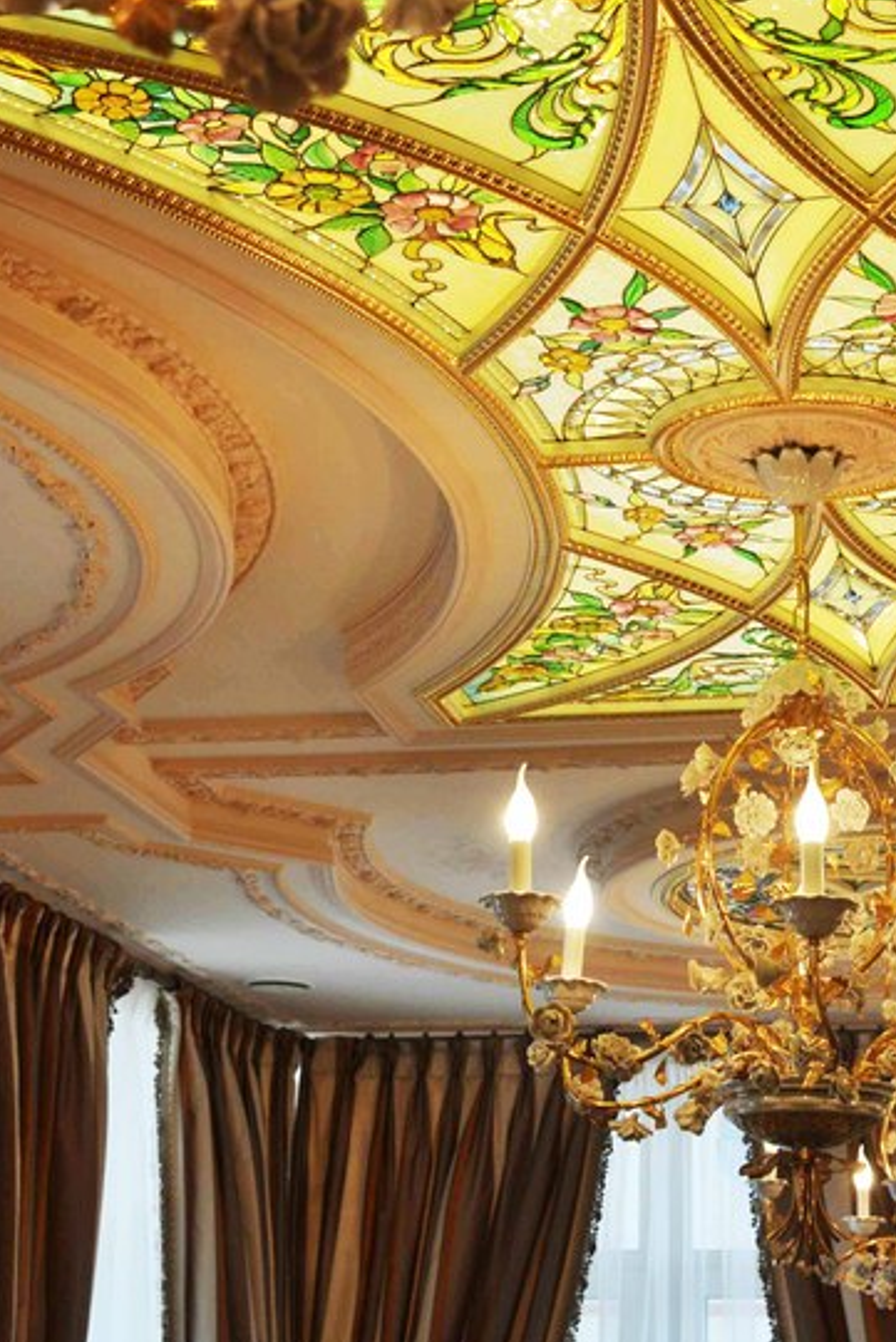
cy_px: 455
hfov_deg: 19.4
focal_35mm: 70
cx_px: 603
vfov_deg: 28.7
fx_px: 2611
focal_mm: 28
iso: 250
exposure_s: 1/50
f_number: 7.1
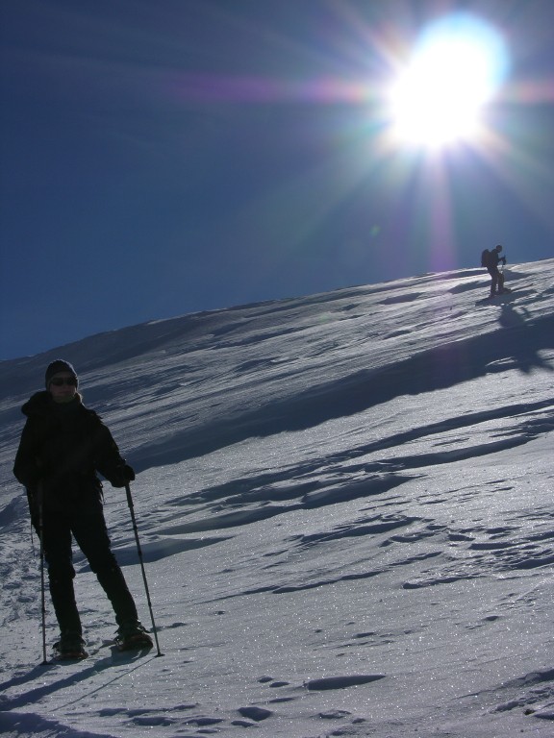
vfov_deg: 27.8
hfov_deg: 21.0
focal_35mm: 70
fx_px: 1494
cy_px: 369
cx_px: 277
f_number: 7.4
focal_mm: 17.8
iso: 50
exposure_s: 1/820
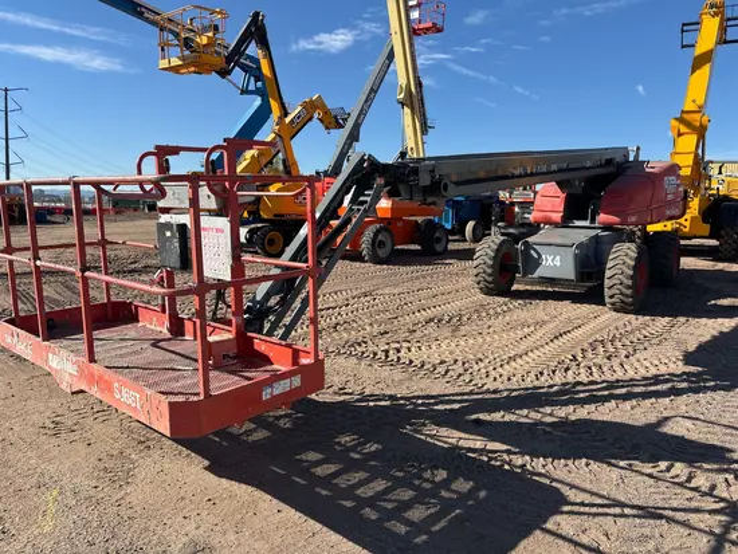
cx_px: 369
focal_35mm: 26
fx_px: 555
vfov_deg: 53.1
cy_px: 277
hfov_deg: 67.3
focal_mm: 5.96
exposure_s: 1/2571
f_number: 1.6
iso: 50
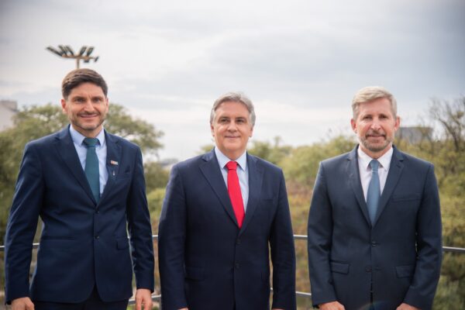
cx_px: 232
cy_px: 155
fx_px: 1007
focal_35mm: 78
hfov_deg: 26.0
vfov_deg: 17.5
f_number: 4
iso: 400
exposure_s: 1/3200
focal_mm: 78
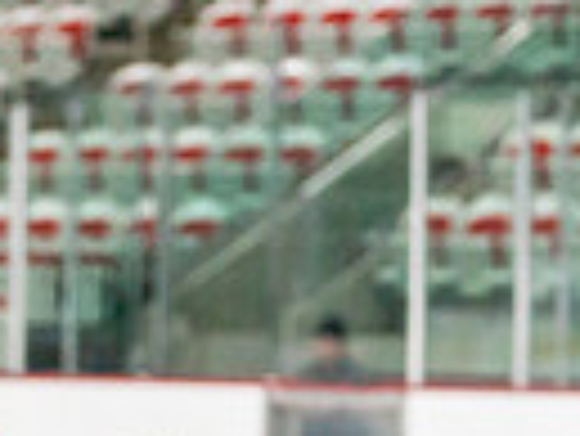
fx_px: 6977
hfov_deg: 4.7
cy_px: 829
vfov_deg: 3.6
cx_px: -198
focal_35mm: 416
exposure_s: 1/1250
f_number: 2.8
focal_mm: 96
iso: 3200
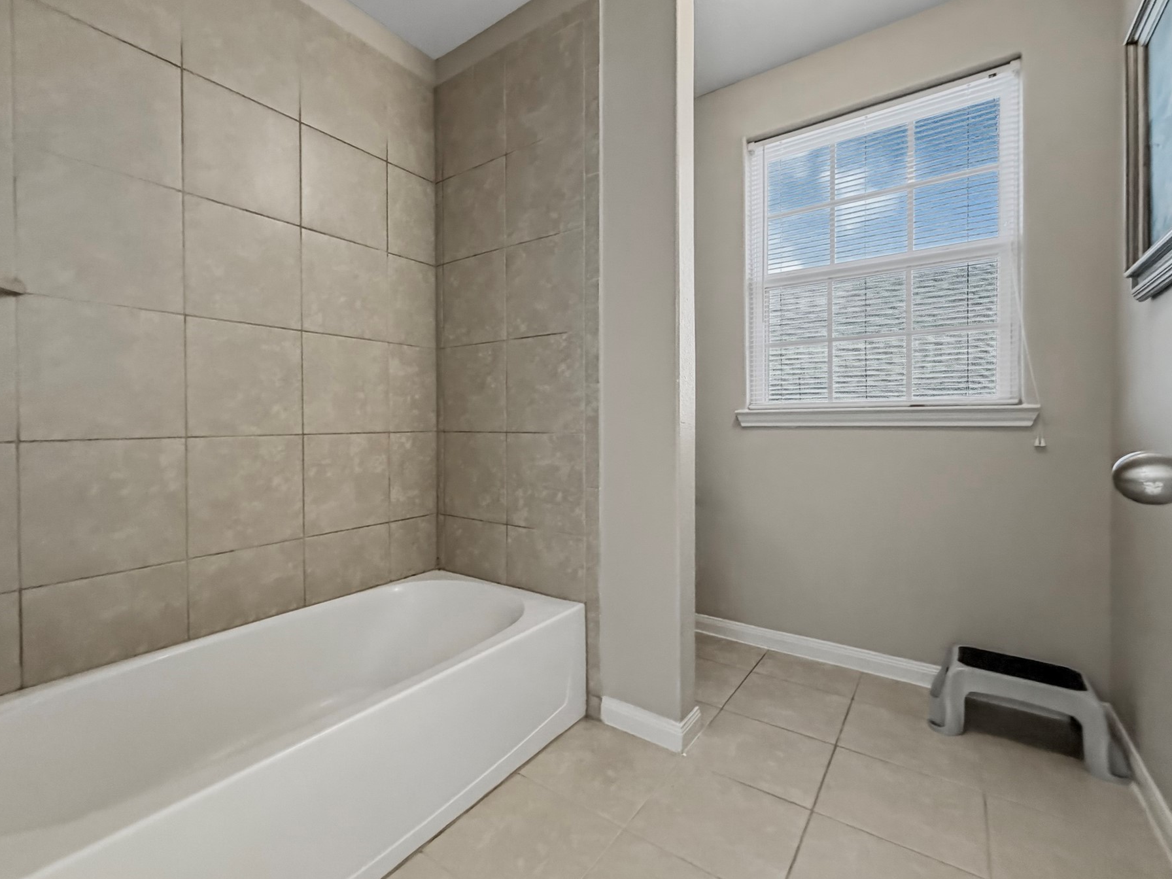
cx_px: 537
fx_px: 542
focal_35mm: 16
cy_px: 428
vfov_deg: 78.1
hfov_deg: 94.3
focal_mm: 2.2
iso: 640
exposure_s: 1/60
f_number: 2.2
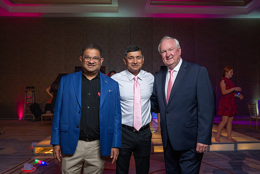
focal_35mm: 33
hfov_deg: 57.5
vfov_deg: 40.2
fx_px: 237
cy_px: 94
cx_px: 134
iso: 2000
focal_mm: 29
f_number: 5.6
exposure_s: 1/200
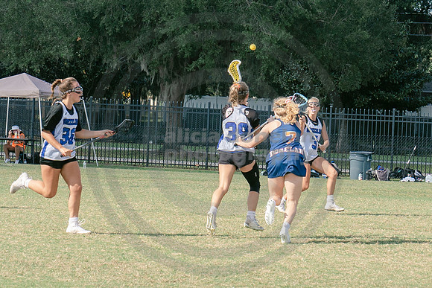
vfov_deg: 6.2
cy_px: 147
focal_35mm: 222
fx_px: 2664
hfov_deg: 9.3
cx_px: 240
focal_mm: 70
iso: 250
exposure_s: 1/800
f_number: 5.6
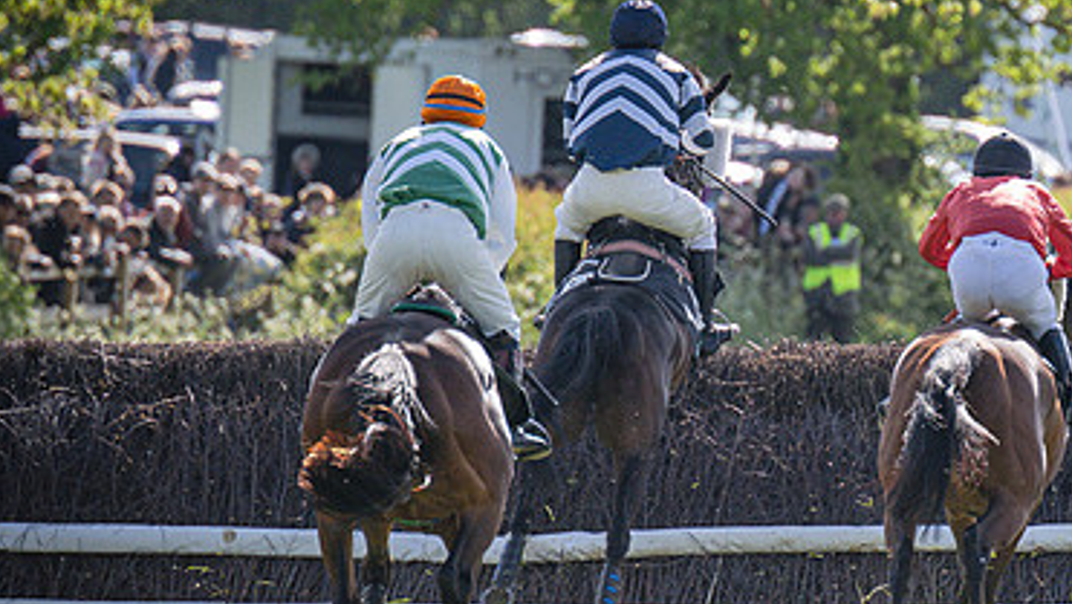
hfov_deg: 2.3
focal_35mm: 926
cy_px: 282
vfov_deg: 1.3
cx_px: 992
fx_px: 26331
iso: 400
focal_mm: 270
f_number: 4
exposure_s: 1/2000
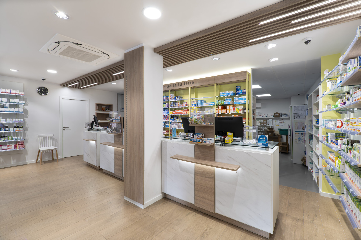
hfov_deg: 100.4
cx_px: 180
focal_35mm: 15
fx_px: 150
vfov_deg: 77.3
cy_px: 120
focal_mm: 15
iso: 100
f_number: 8
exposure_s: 1/5
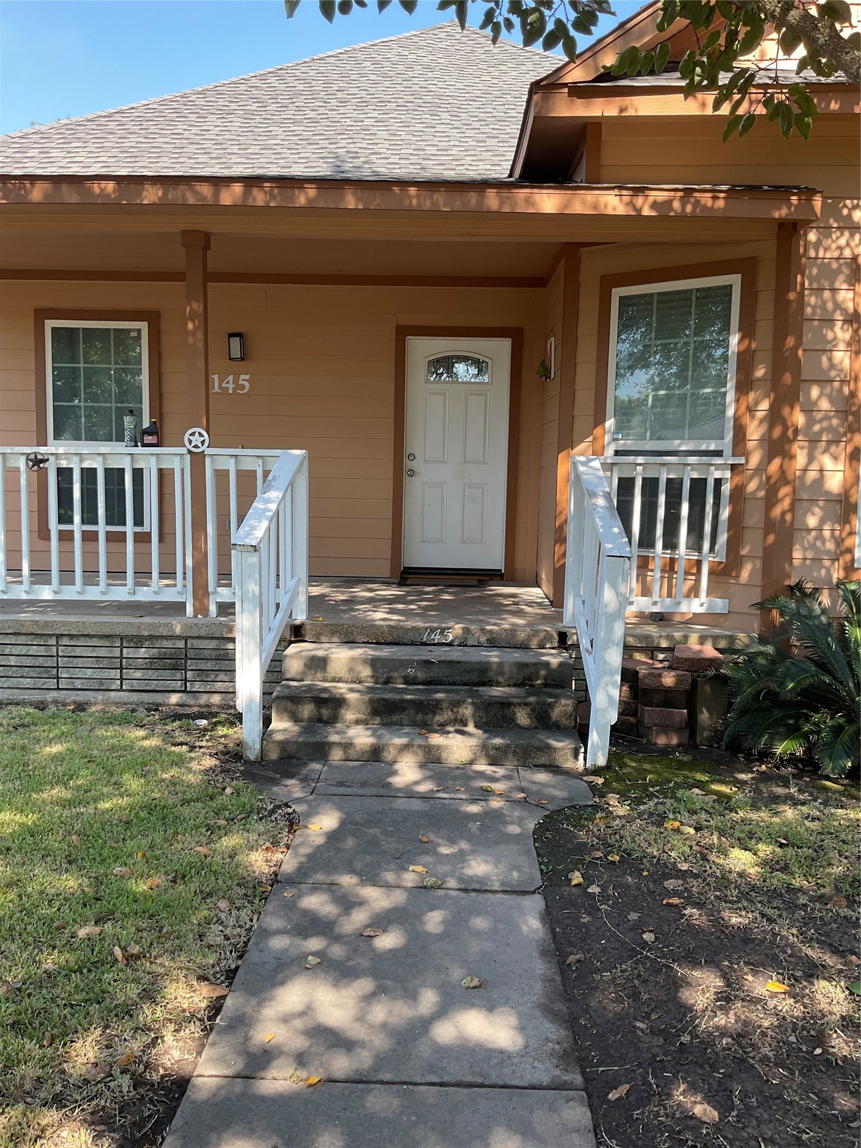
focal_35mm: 29
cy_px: 574
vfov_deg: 61.7
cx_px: 430
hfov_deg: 48.2
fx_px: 962
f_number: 1.8
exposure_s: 1/186
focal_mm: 3
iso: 16
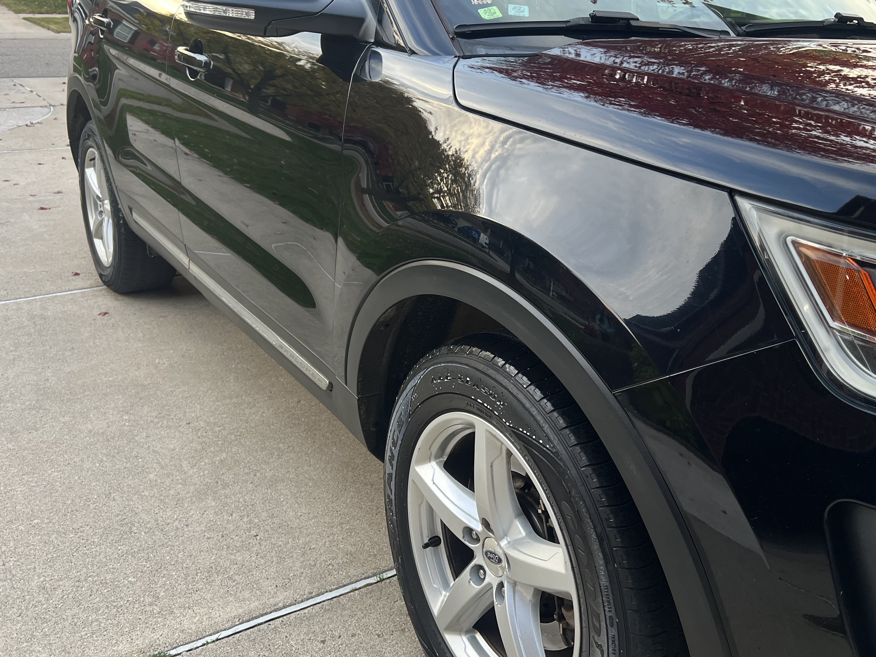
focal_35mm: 34
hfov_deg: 53.7
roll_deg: -2.8
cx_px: 505
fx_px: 860
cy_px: 288
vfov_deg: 41.7
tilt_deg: -21.0
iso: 125
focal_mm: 5.7
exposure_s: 1/113
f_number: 1.5
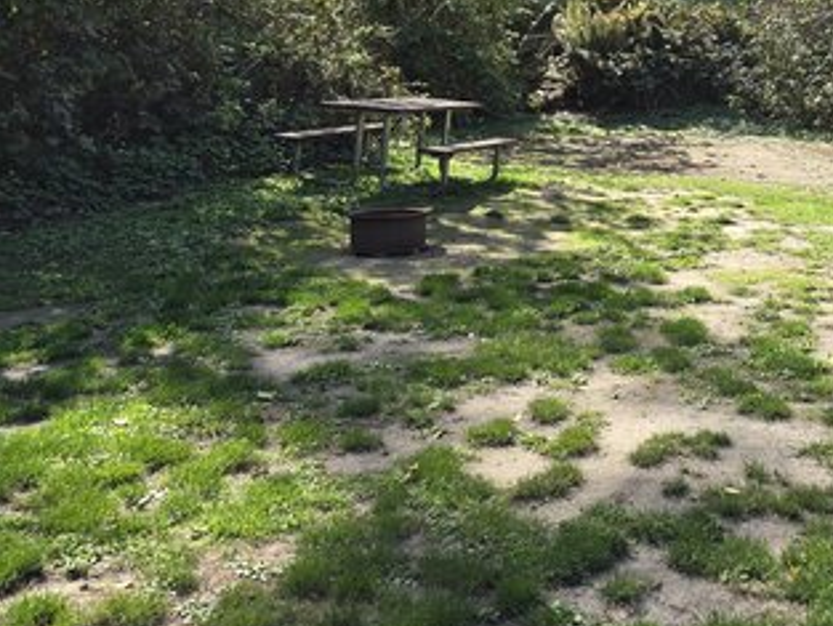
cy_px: 27
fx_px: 1131
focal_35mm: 47
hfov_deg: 38.7
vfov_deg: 29.2
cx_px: 679
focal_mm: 6.3
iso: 12
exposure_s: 1/184
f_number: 1.7
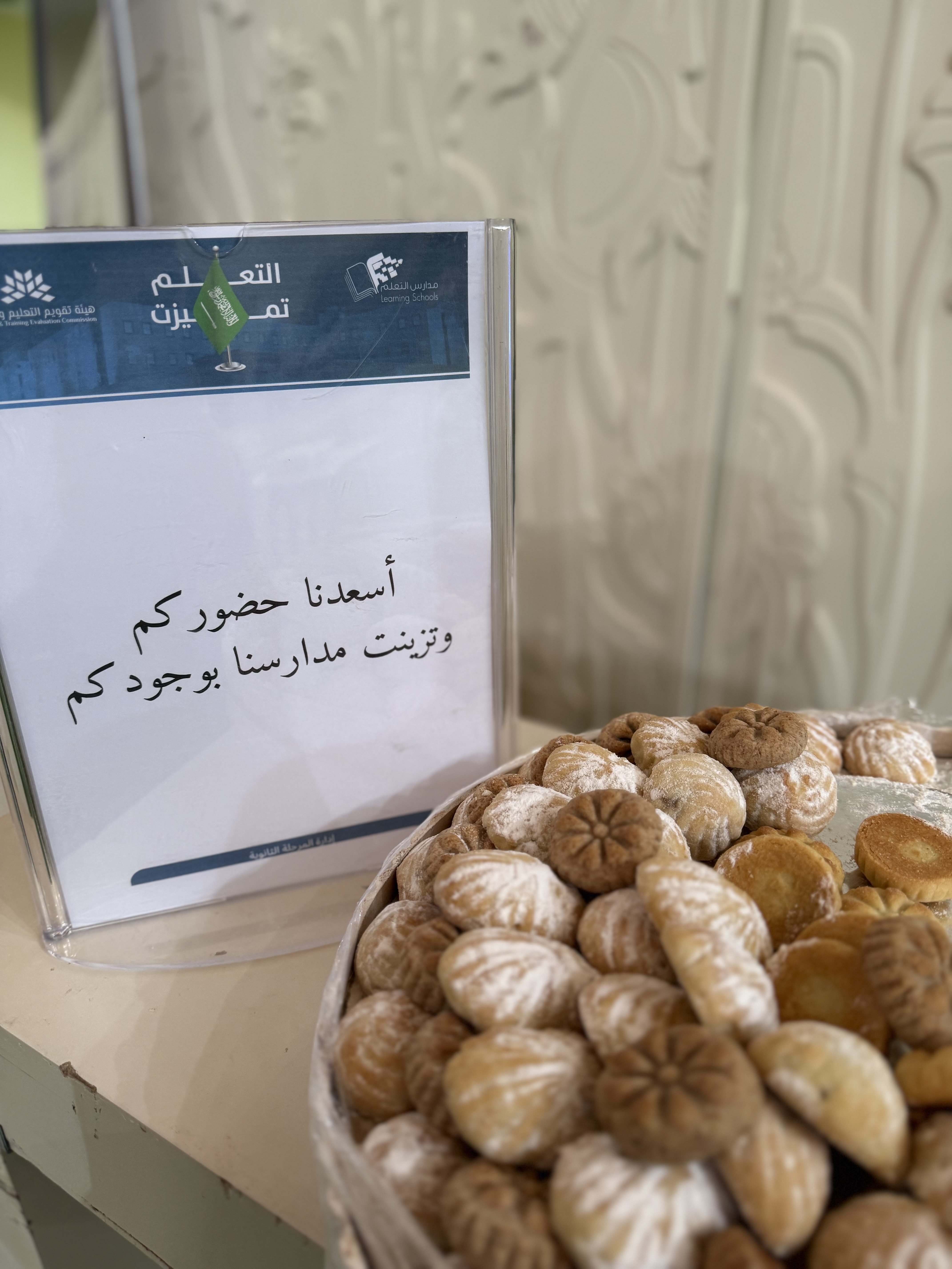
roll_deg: +1.4
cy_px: 634
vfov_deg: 71.6
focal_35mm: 24
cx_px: 476
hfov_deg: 56.8
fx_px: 880
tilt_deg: -23.9
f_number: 1.78
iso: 125
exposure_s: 1/60
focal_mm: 6.76
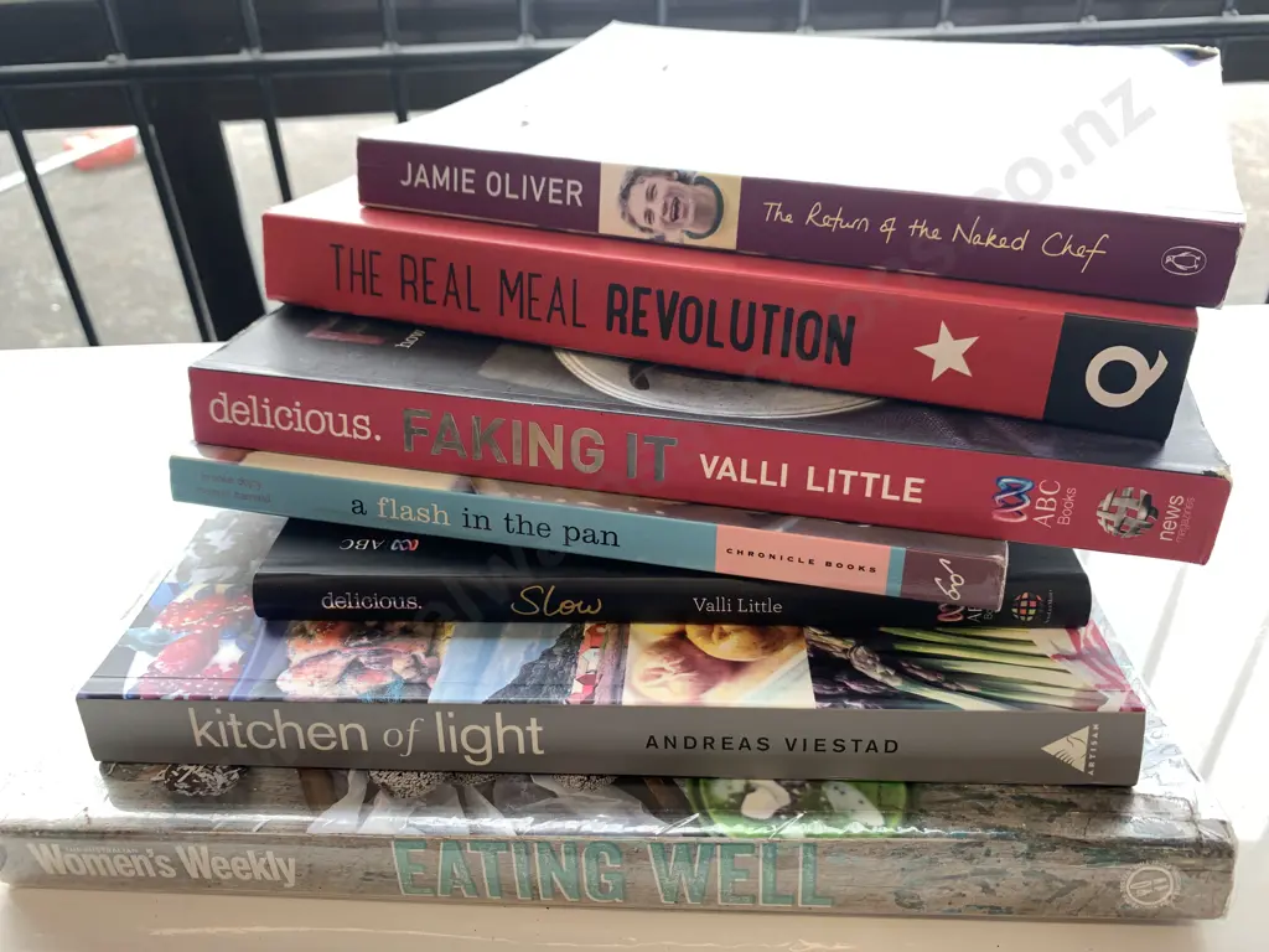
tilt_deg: -32.9
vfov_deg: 53.1
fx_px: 953
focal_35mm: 26
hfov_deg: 67.3
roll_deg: +3.1
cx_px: 634
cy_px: 476
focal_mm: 4.25
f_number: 1.8
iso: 25
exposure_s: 1/139
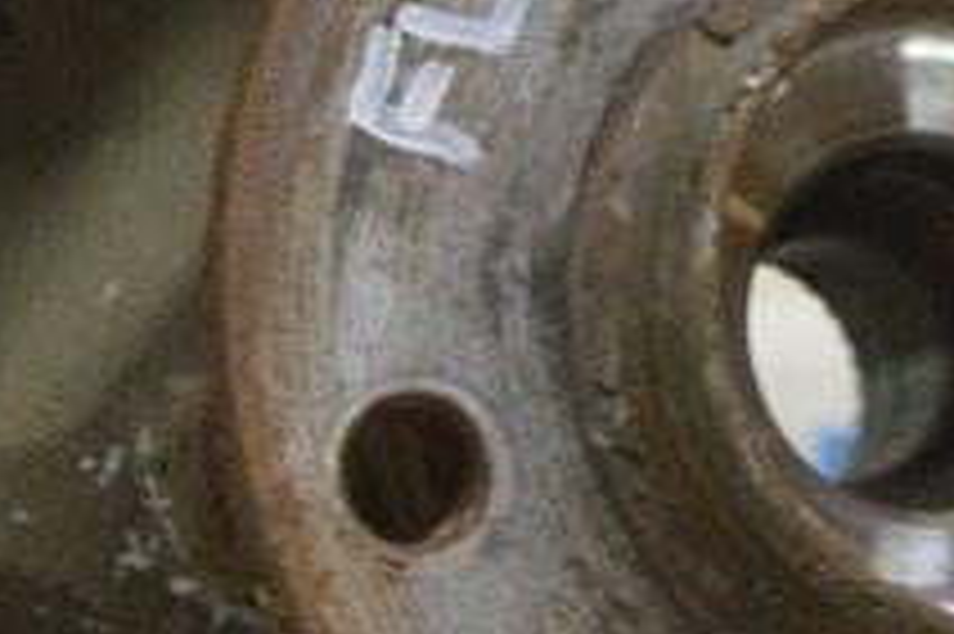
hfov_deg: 8.3
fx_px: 6580
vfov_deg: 5.5
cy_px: 16
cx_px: 747
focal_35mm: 249
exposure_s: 1/20
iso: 400
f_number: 5.6
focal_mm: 55
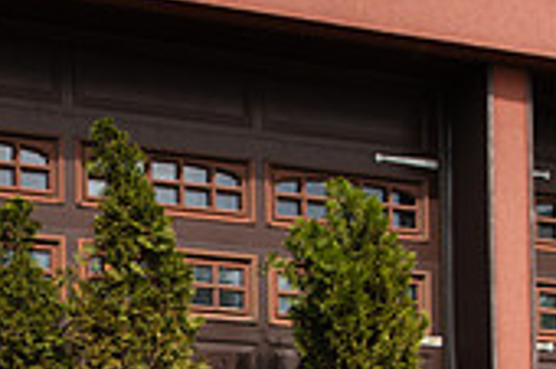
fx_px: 1265
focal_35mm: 82
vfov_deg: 15.3
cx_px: -118
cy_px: 567
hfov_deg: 22.7
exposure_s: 1/1600
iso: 125
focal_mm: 24
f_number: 2.8
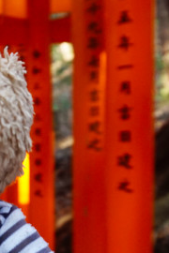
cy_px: 143
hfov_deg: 16.3
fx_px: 500
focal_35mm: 71
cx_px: -129
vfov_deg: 28.4
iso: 640
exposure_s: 1/60
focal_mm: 16
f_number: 4
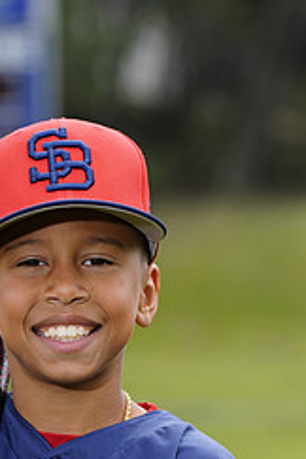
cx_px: 54
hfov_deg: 2.9
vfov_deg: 4.3
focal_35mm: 478
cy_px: 495
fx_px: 6094
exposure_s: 1/250
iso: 100
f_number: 6.3
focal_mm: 200
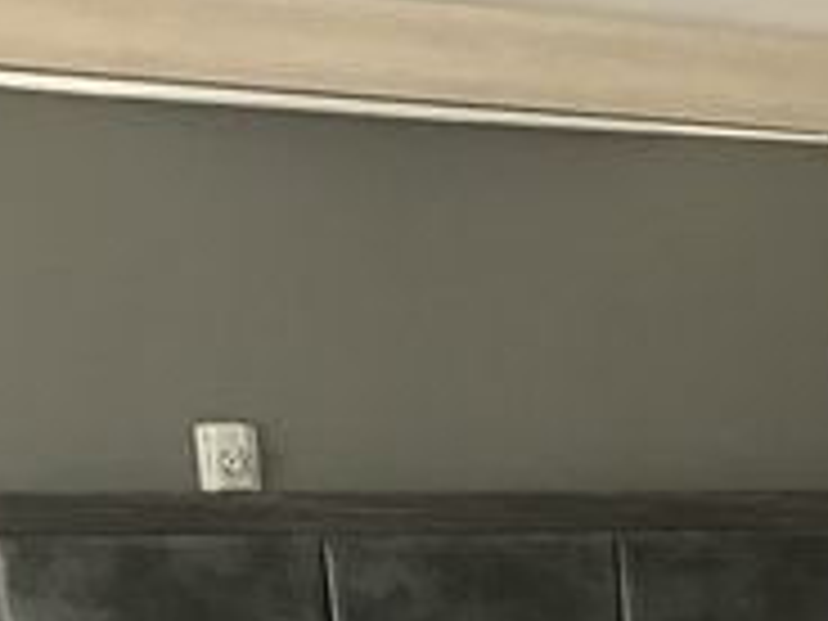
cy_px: 1192
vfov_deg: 11.1
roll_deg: +4.0
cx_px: 1260
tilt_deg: -7.8
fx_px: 2918
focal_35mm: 122
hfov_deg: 14.9
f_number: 1.8
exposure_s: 1/15
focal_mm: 3.99
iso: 50
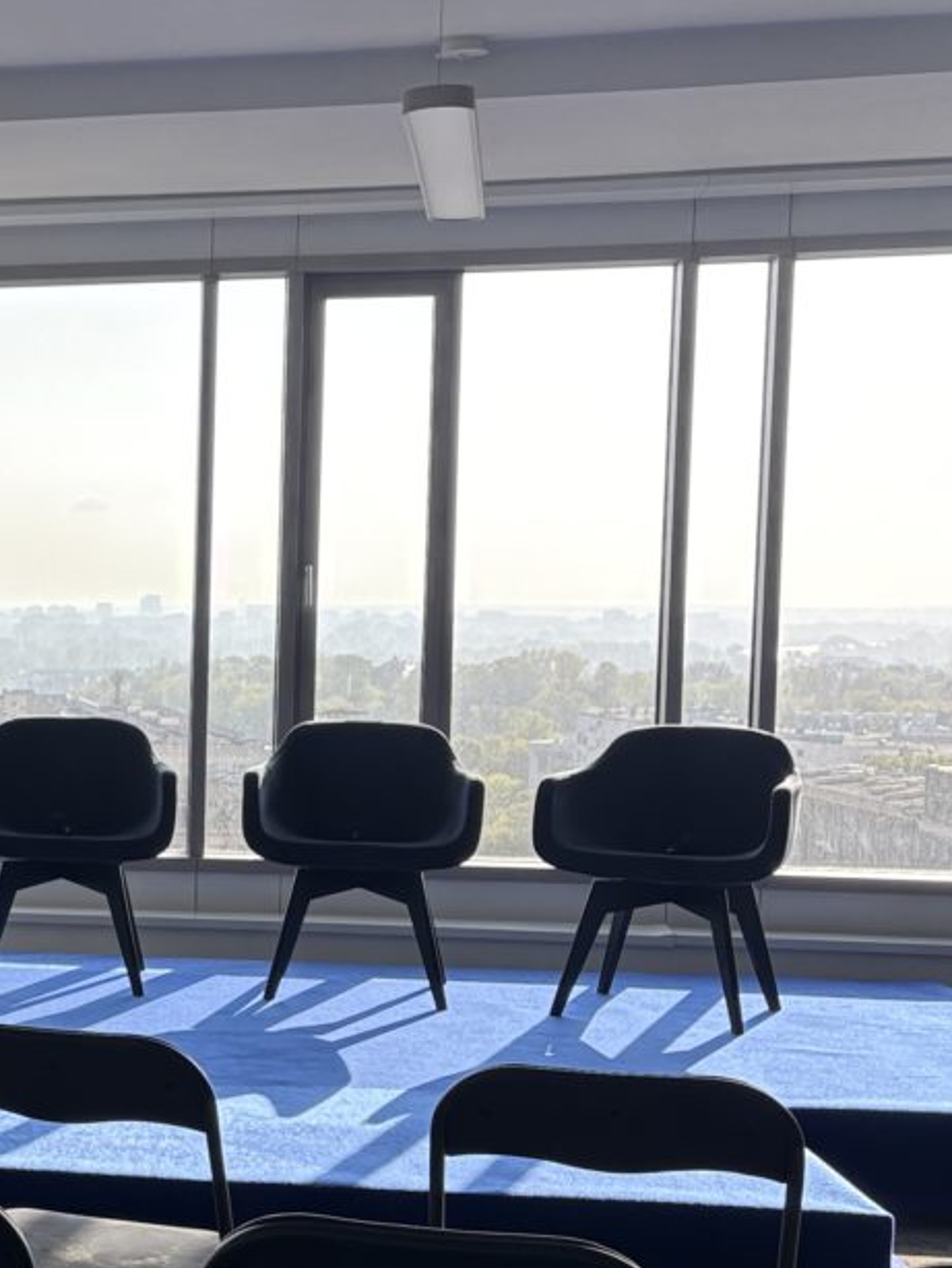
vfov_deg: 29.7
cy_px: 789
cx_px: -396
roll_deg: +0.5
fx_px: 2382
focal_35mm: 65
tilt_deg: -4.1
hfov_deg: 20.1
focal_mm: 5.96
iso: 64
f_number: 1.6
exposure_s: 1/511
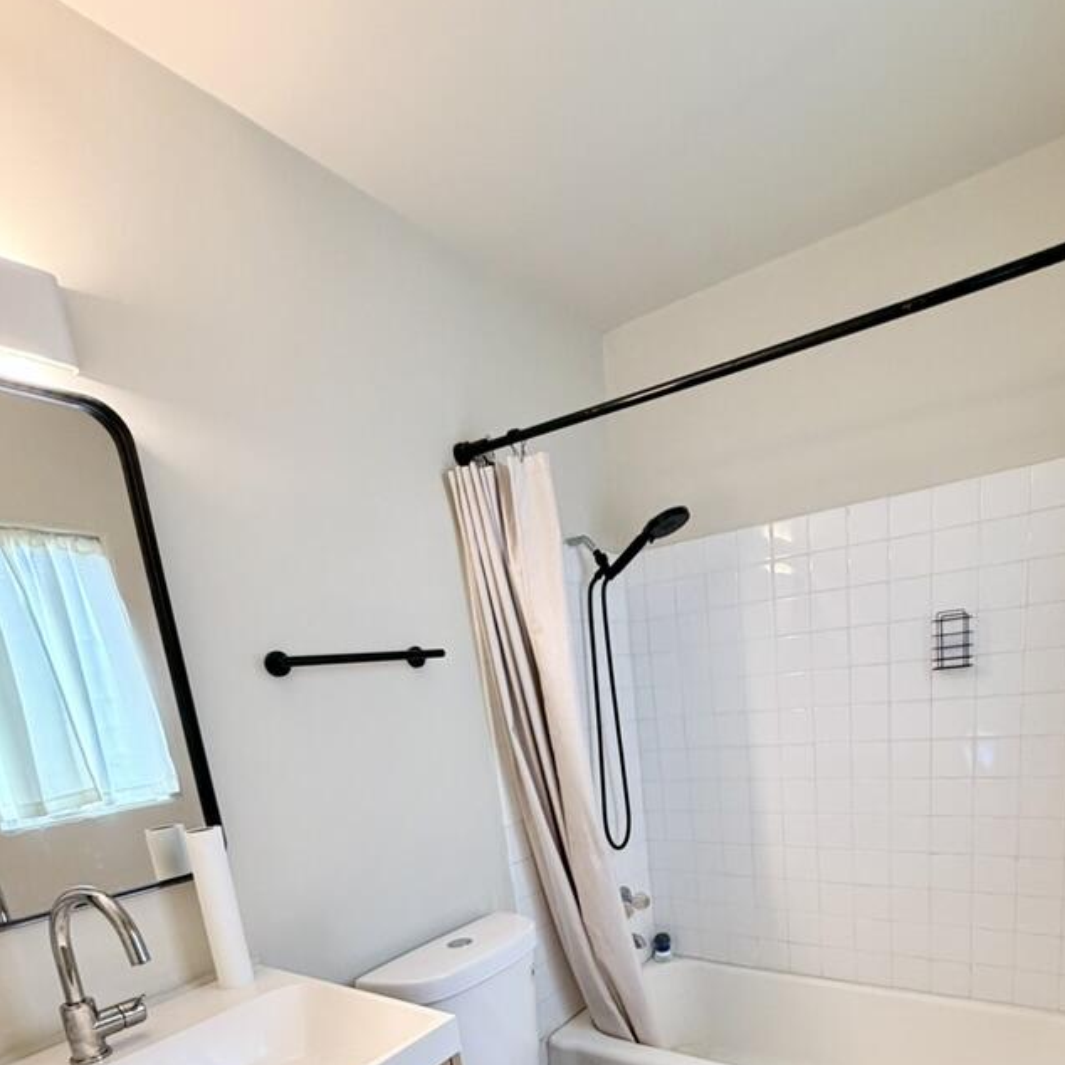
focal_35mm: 20
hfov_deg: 74.3
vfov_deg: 68.2
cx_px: 616
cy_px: 842
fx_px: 696
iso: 320
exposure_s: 1/61
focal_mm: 2.22
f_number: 2.2
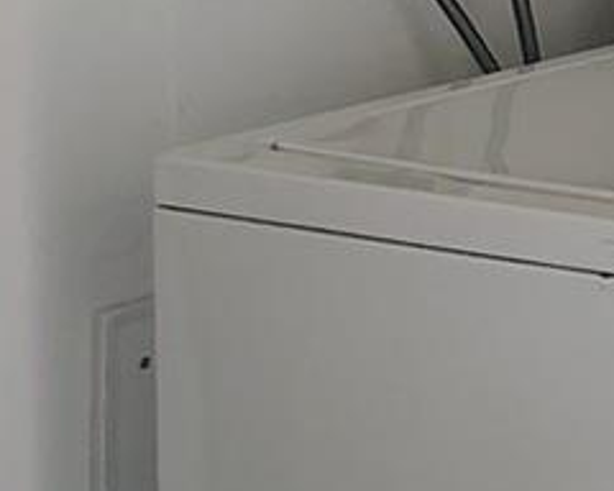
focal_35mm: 156
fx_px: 2835
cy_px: -358
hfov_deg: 9.6
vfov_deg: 9.5
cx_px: 1852
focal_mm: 5.56
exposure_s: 1/120
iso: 744
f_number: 1.8
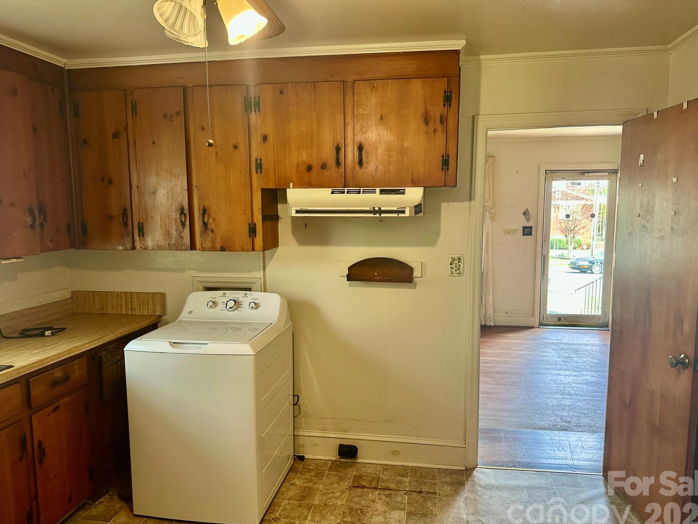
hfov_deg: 69.4
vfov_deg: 54.9
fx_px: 504
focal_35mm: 25
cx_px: 358
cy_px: 268
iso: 100
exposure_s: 1/120
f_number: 1.78
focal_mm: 6.86
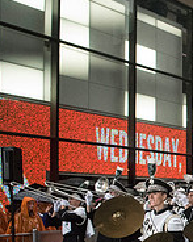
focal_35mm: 71
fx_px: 507
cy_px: 211
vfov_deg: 26.0
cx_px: 335
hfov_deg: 17.8
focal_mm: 24
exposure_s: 1/4000
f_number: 2.8
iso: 10000
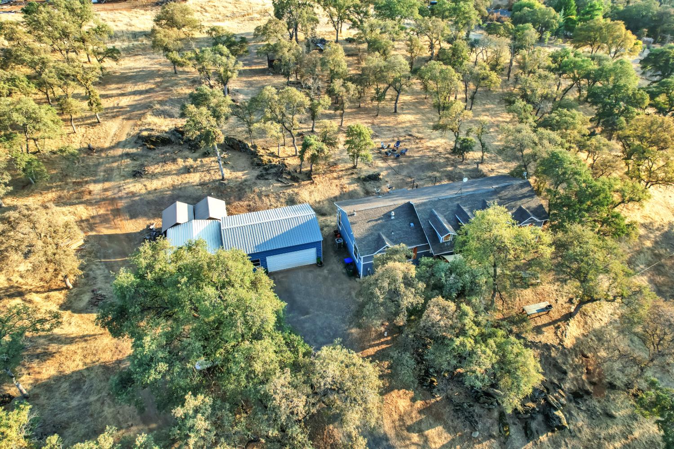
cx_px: 337
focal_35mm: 22
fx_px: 412
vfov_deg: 57.2
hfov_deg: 78.6
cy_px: 224
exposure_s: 1/320
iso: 100
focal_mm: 8.38
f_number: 2.8
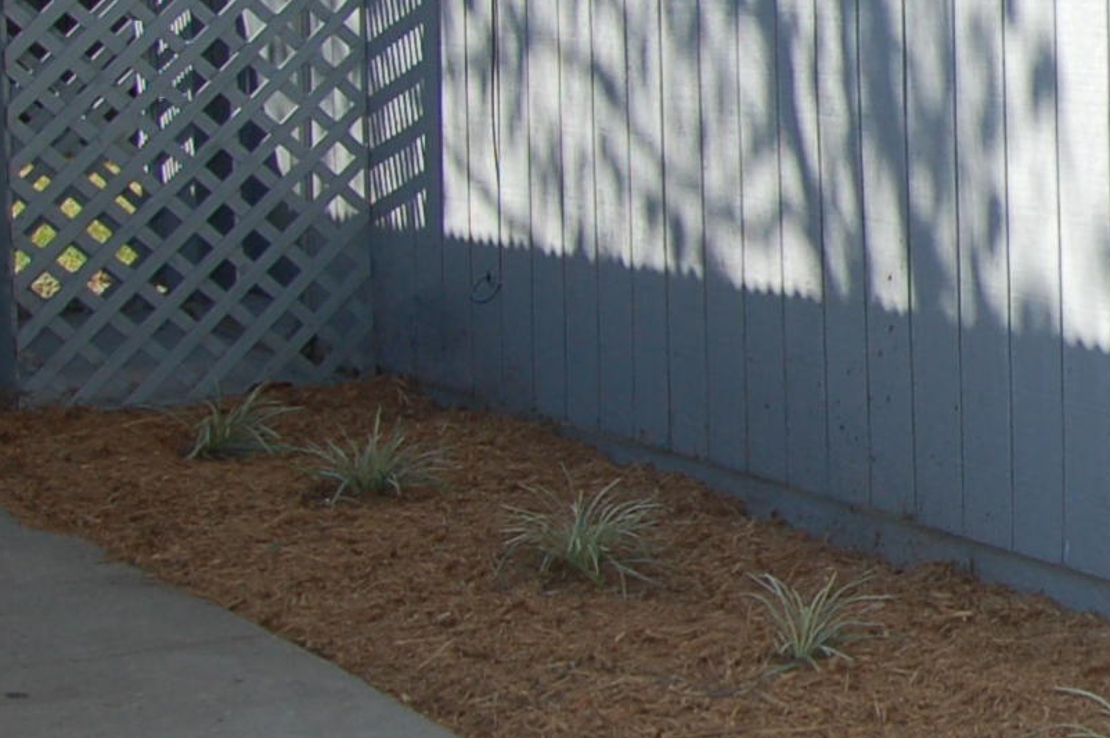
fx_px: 3111
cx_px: 2030
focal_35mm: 101
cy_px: 55
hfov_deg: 16.6
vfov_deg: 13.4
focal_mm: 18
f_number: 5.6
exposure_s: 1/500
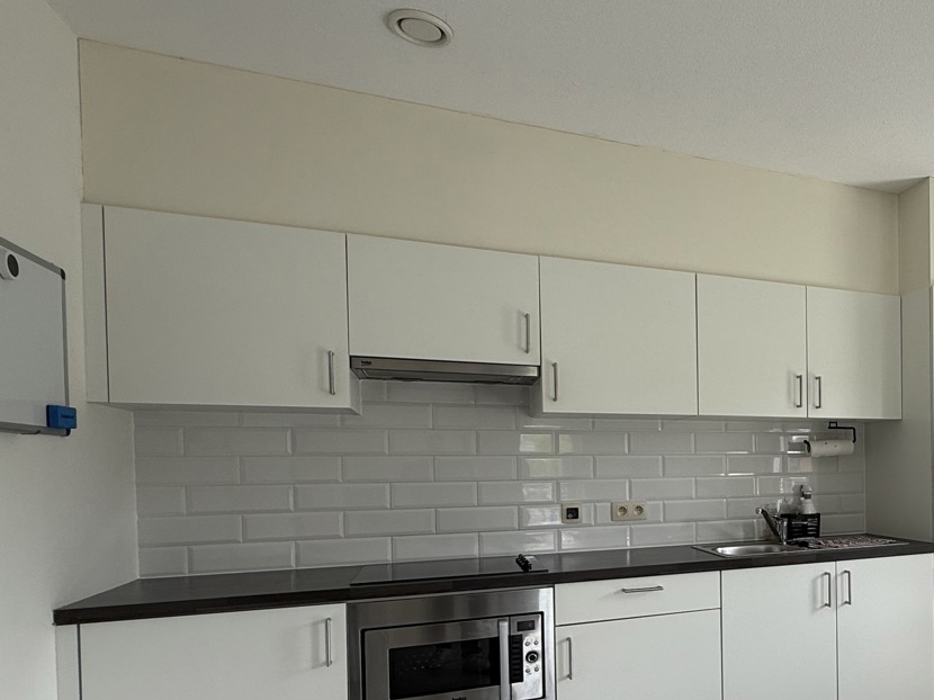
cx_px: 811
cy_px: 482
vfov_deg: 50.2
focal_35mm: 27
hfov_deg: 57.6
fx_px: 728
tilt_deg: -0.9
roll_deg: +0.4
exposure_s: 1/103
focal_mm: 2.22
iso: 40
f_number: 2.2
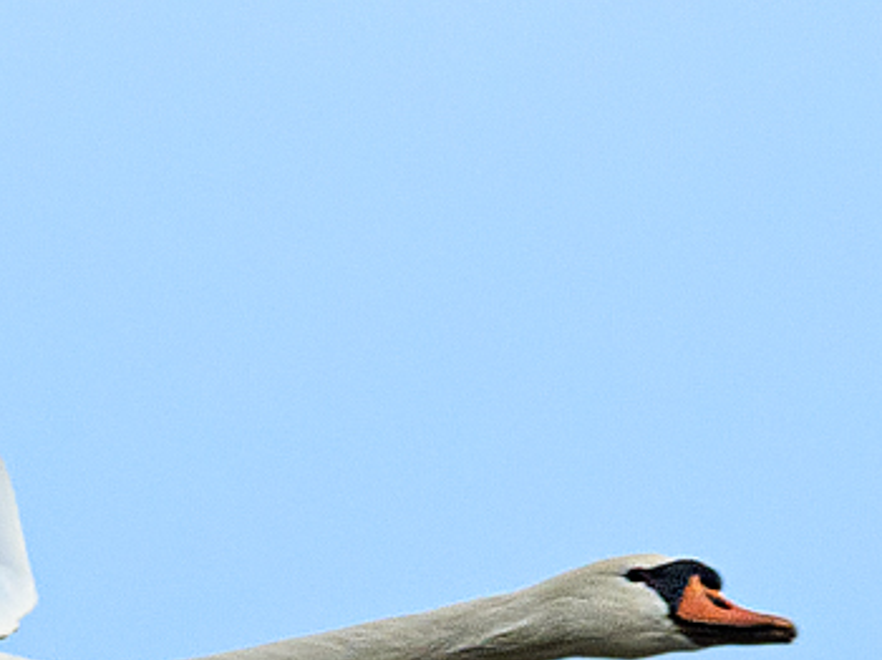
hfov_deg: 1.0
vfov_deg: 0.8
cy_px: 668
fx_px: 49142
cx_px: 33
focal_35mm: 1930
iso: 400
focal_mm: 390
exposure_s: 1/800
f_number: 7.1
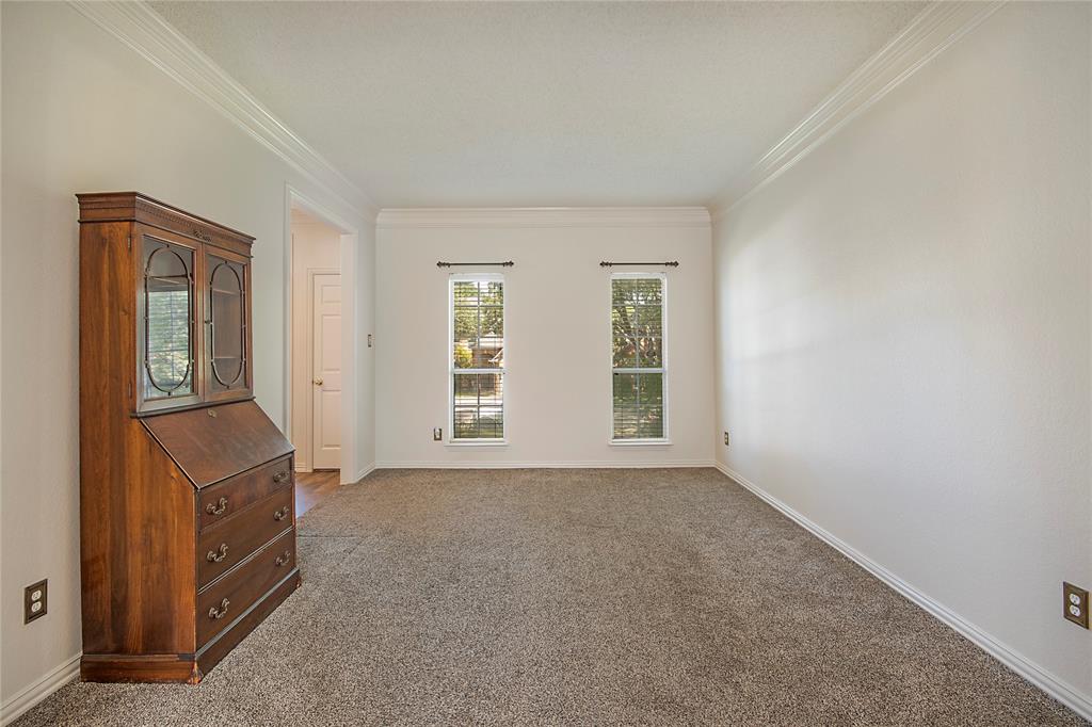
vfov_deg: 77.3
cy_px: 364
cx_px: 546
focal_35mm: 15
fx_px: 455
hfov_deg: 100.4
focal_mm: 10
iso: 100
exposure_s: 1/20
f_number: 8
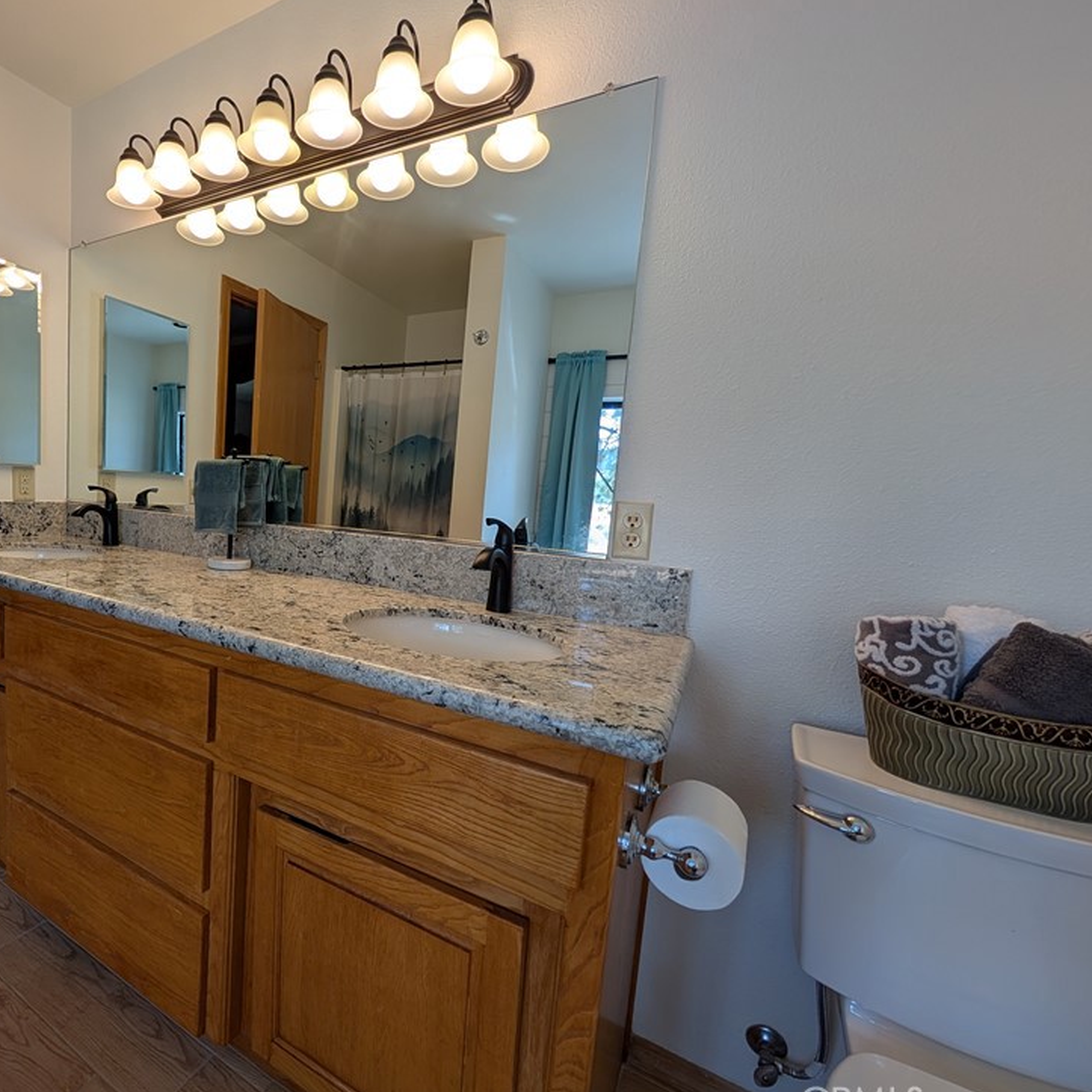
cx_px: 365
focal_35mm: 15
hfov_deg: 87.9
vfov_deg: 91.1
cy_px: 542
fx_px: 535
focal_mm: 2.02
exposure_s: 1/164
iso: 47
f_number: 1.7
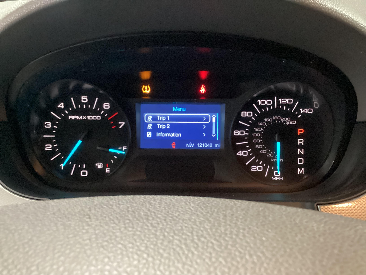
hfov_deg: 58.4
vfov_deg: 45.4
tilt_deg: -26.6
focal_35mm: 31
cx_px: 183
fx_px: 328
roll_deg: -1.4
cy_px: 138
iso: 800
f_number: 2.4
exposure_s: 1/17
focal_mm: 3.3
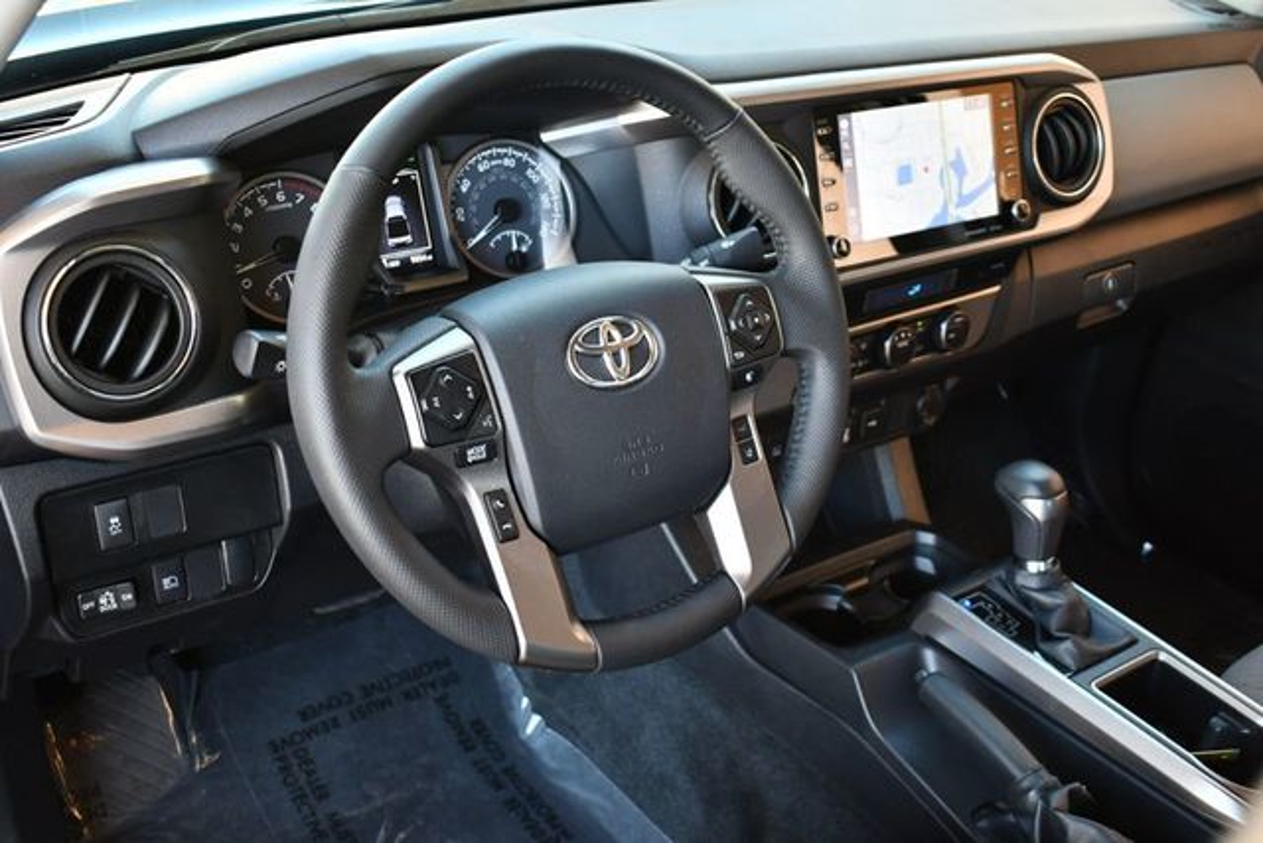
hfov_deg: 46.4
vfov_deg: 31.9
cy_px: 422
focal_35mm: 42
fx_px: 1474
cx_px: 632
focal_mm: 21
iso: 800
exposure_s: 1/125
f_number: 3.8
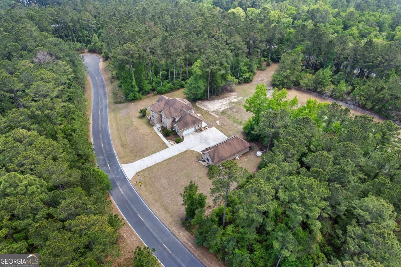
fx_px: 245
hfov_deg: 78.6
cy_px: 134
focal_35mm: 22
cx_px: 200
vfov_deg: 57.2
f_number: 2.8
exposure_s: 1/180
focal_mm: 8.38
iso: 100
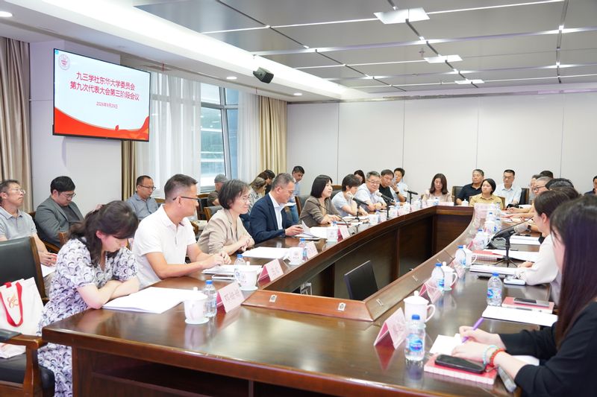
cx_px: 298
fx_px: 531
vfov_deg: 41.1
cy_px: 198
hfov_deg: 58.7
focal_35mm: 32
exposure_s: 1/100
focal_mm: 32
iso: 2500
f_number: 4
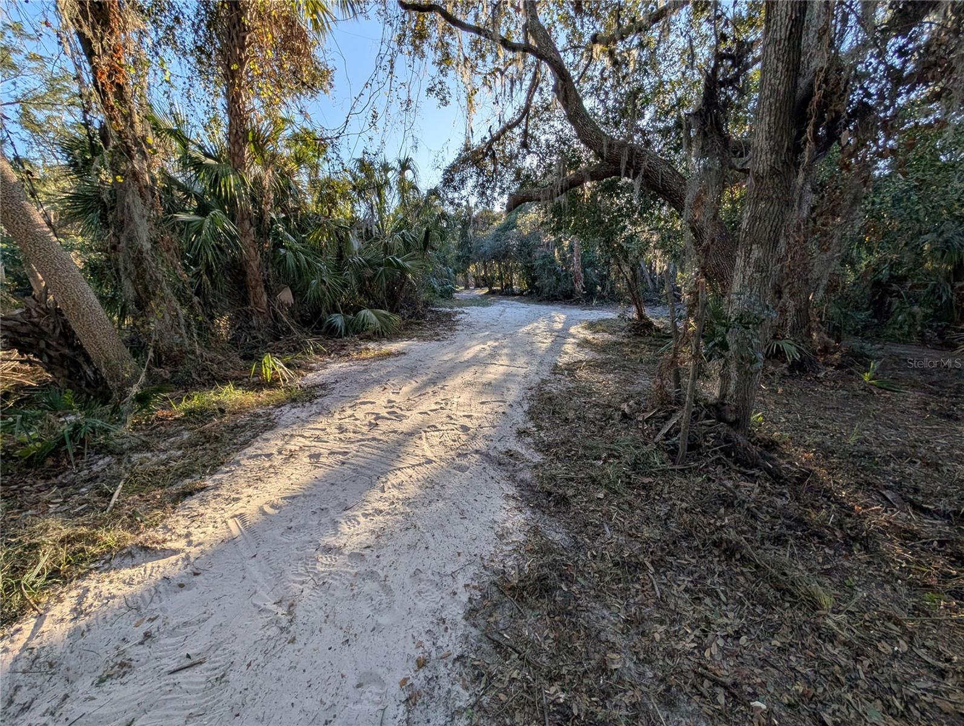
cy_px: 363
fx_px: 335
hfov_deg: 110.5
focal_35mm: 12
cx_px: 482
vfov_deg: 94.6
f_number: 1.7
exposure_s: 1/1395
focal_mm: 2.02
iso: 51
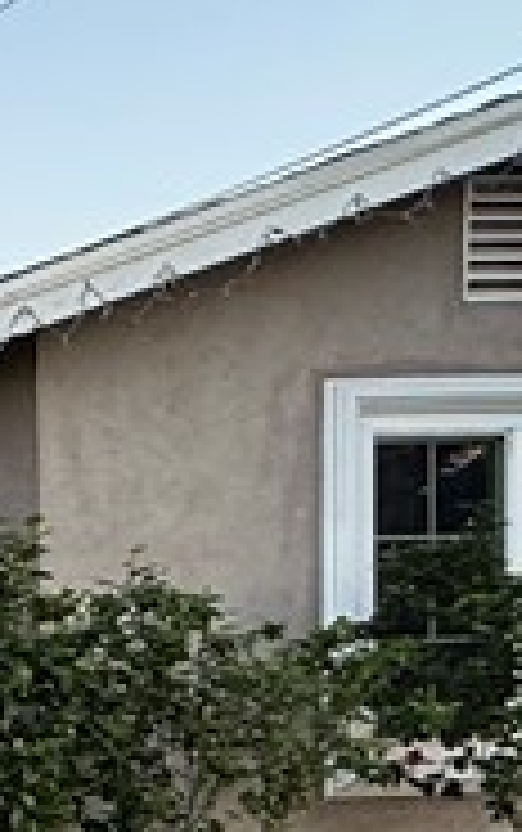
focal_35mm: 82
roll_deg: +0.8
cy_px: 819
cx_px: -1174
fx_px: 1862
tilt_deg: -0.2
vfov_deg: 24.2
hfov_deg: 10.1
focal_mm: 2.22
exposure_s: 1/99
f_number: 2.2
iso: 64
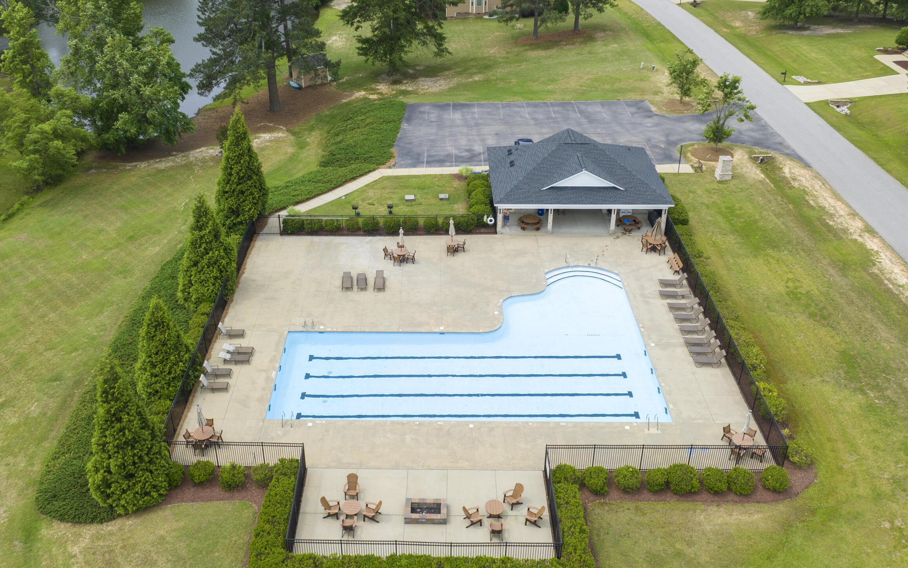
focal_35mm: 33
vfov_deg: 38.2
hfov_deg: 58.1
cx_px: 416
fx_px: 817
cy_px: 228
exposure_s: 1/1250
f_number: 2.8
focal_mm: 12.29
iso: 140
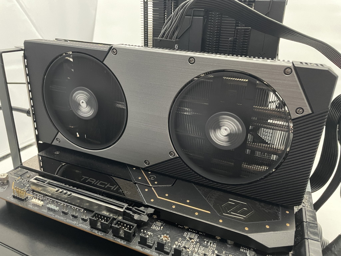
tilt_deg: -22.0
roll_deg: -2.3
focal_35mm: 26
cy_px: 128
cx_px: 170
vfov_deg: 53.1
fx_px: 256
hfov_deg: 67.3
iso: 500
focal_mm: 4.2
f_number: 1.6
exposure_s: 1/25
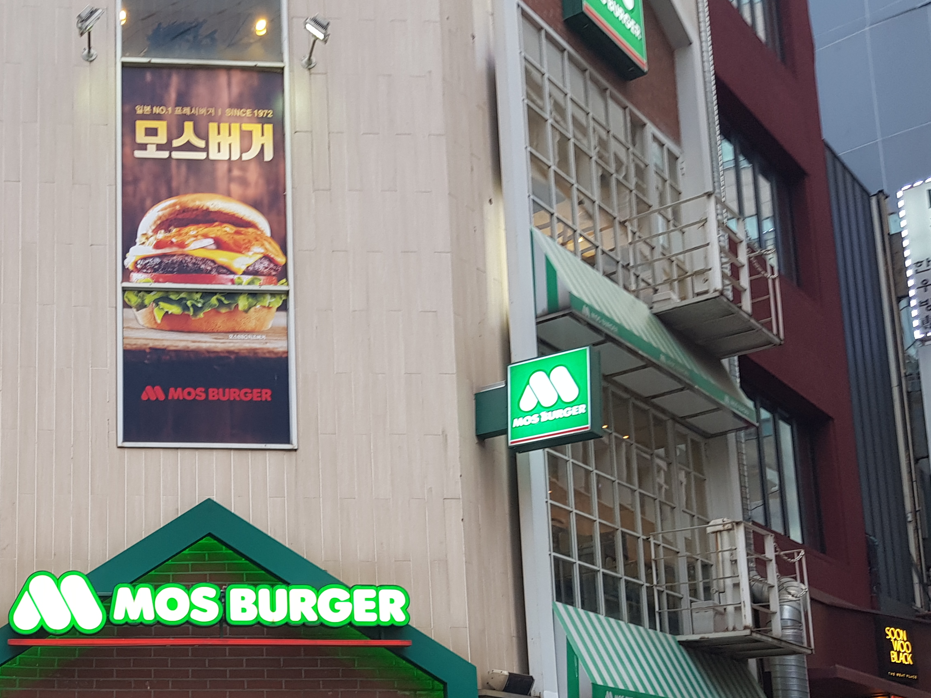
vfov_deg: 30.4
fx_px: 1237
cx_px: 135
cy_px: 606
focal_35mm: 46
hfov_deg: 39.0
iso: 50
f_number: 1.7
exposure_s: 1/60
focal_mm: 4.3
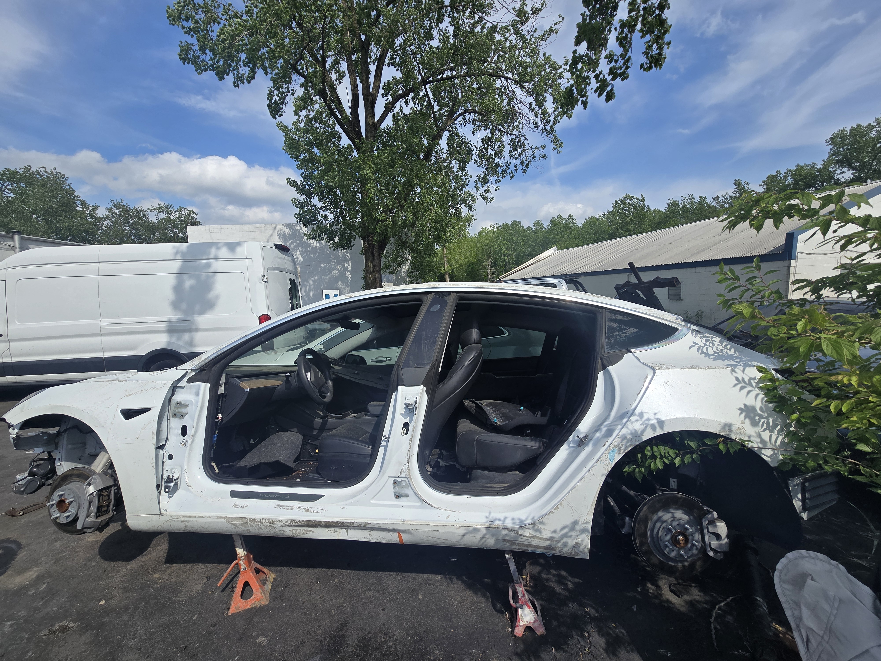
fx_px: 331
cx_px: 440
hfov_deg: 106.2
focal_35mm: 13
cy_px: 330
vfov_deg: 89.9
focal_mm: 2.2
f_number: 2.2
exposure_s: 1/2679
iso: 50
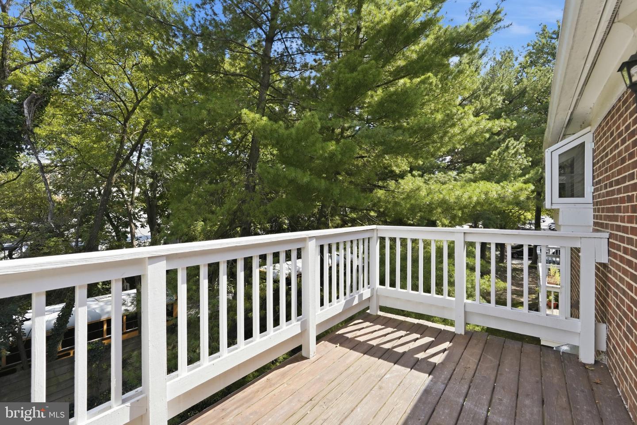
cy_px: 212
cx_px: 318
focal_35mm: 16
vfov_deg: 73.7
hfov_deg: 96.7
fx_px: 283
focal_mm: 16
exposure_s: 1/500
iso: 400
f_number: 8
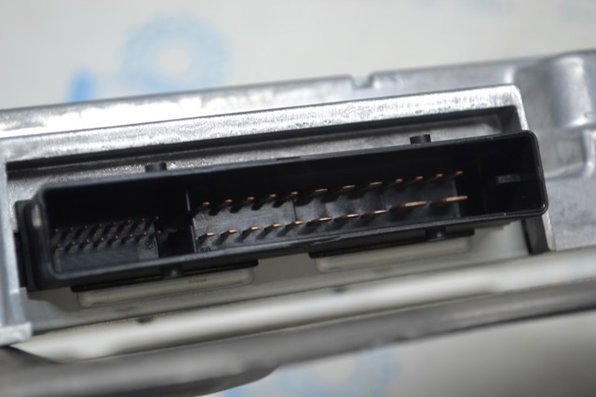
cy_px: 198
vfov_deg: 16.5
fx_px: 1365
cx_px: 298
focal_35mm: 82
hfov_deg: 24.6
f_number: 5.6
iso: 400
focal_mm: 55
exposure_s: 1/50
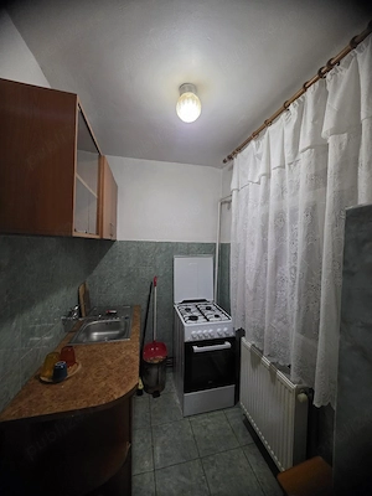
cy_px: 248
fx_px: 186
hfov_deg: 89.9
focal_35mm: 13
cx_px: 186
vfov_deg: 106.2
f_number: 1.9
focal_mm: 2.2
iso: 800
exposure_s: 1/50.3
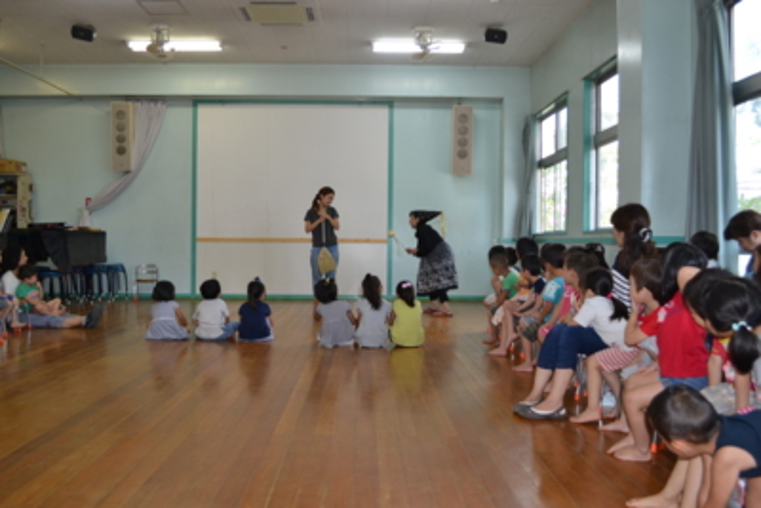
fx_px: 698
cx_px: 380
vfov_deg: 40.0
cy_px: 254
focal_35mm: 33
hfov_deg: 57.2
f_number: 4
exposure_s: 1/100
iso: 400
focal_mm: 22
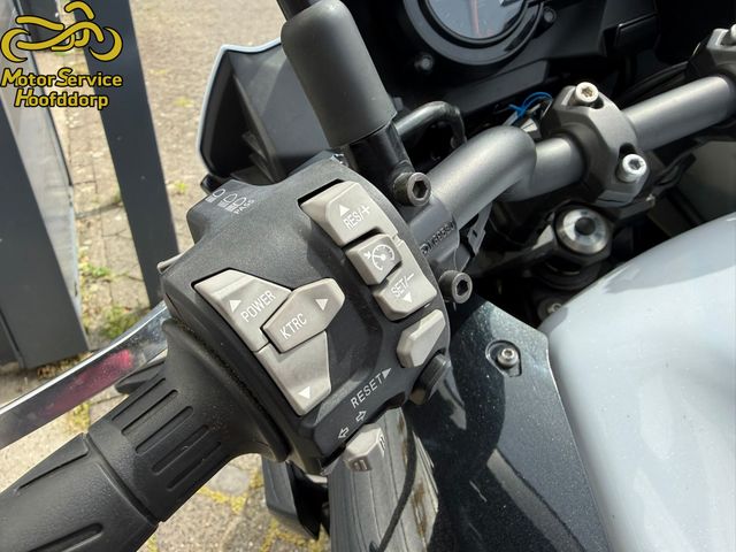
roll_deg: +0.7
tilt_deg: -35.3
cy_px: 276
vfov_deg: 56.8
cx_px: 368
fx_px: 510
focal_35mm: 24
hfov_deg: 71.6
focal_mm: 2.22
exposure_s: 1/908
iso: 50
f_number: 2.2
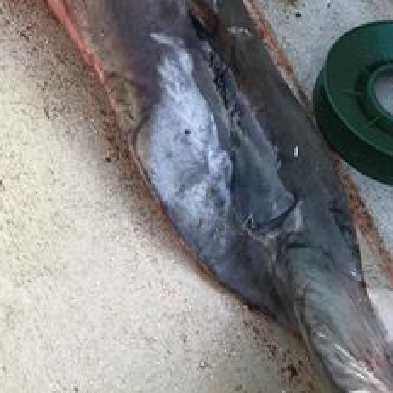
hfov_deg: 23.2
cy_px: -104
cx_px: 15
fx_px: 925
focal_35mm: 72
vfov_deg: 21.8
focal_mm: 4.15
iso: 25
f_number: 2.2
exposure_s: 1/134
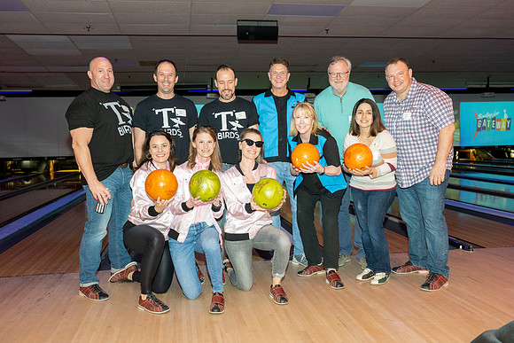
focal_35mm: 34
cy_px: 172
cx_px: 257
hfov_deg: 55.8
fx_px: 485
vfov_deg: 38.9
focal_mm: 33.5
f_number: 5.6
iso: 1600
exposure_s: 1/60
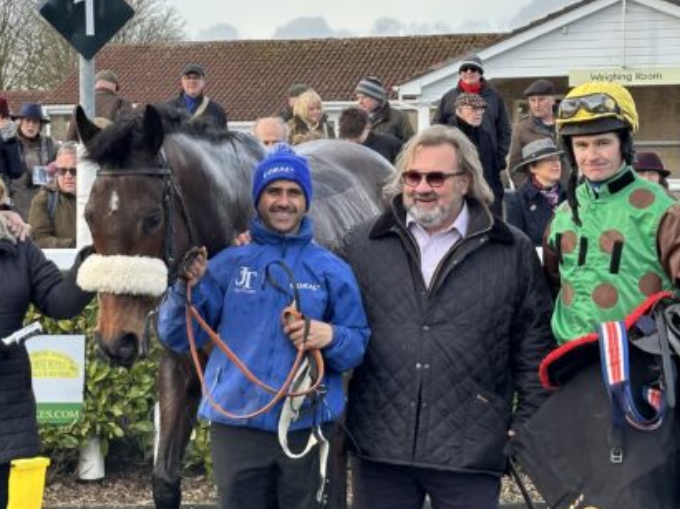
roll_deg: +0.2
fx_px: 1767
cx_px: 214
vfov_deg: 16.4
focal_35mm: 90
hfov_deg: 21.7
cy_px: 262
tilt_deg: -1.6
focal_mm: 6.86
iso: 64
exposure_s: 1/672
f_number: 1.78
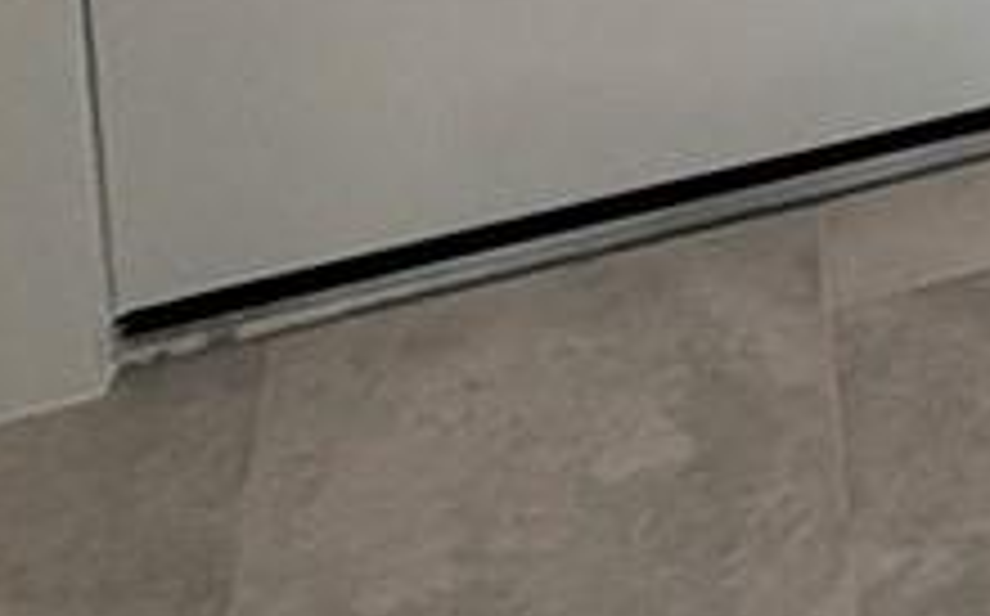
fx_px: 2911
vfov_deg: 9.5
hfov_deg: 14.3
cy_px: -1219
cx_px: 2259
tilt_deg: -12.1
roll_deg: -6.0
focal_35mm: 108
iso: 160
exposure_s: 1/60
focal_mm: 2.22
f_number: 2.2
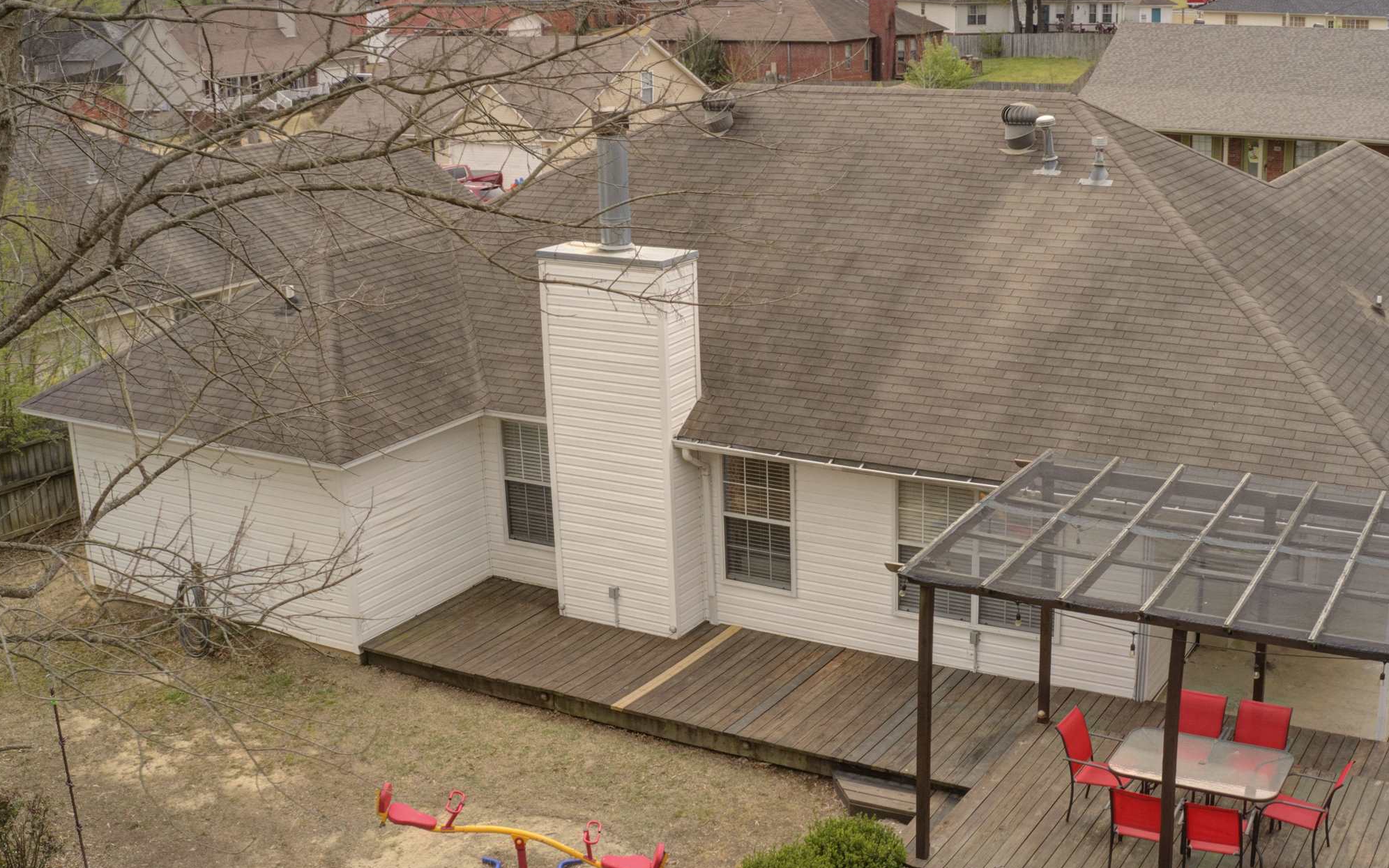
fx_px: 1666
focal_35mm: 44
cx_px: 832
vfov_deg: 29.2
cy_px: 452
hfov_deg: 45.0
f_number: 5.6
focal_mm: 10.3
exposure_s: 1/120
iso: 100
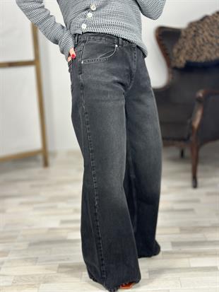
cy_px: 146
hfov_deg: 30.3
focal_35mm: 48
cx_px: 110
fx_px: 405
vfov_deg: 39.6
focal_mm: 6.86
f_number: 1.78
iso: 125
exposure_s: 1/50
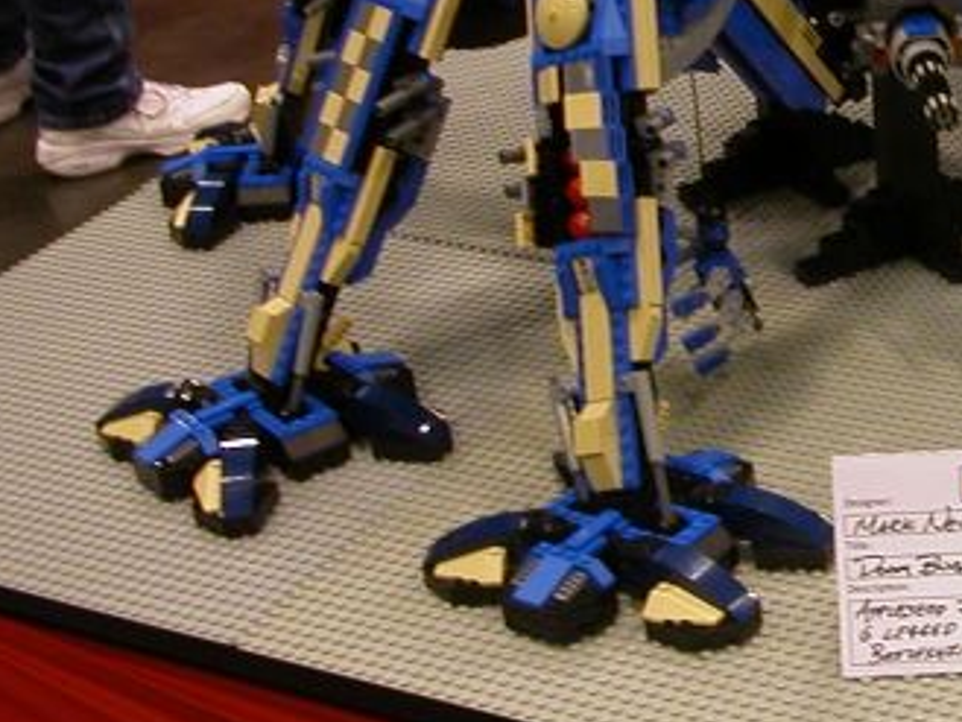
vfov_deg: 16.4
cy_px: 304
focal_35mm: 90
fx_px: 2502
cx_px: 1091
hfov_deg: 20.6
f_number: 2.7
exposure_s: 1/15.9
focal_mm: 5.6
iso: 100
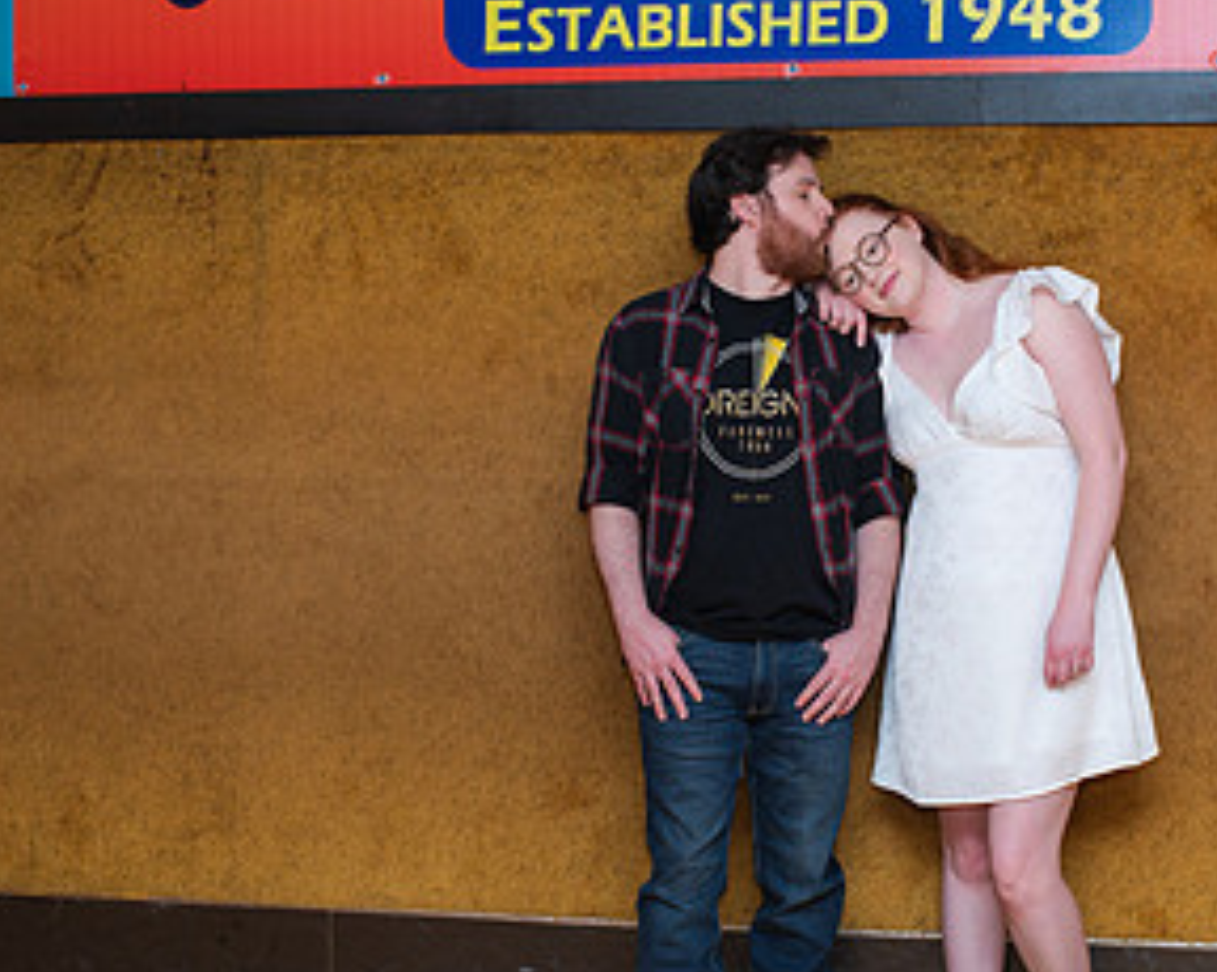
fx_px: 2556
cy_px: 524
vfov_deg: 21.5
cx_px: 832
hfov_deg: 26.6
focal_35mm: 71
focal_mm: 35
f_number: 3.2
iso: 1000
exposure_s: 1/200
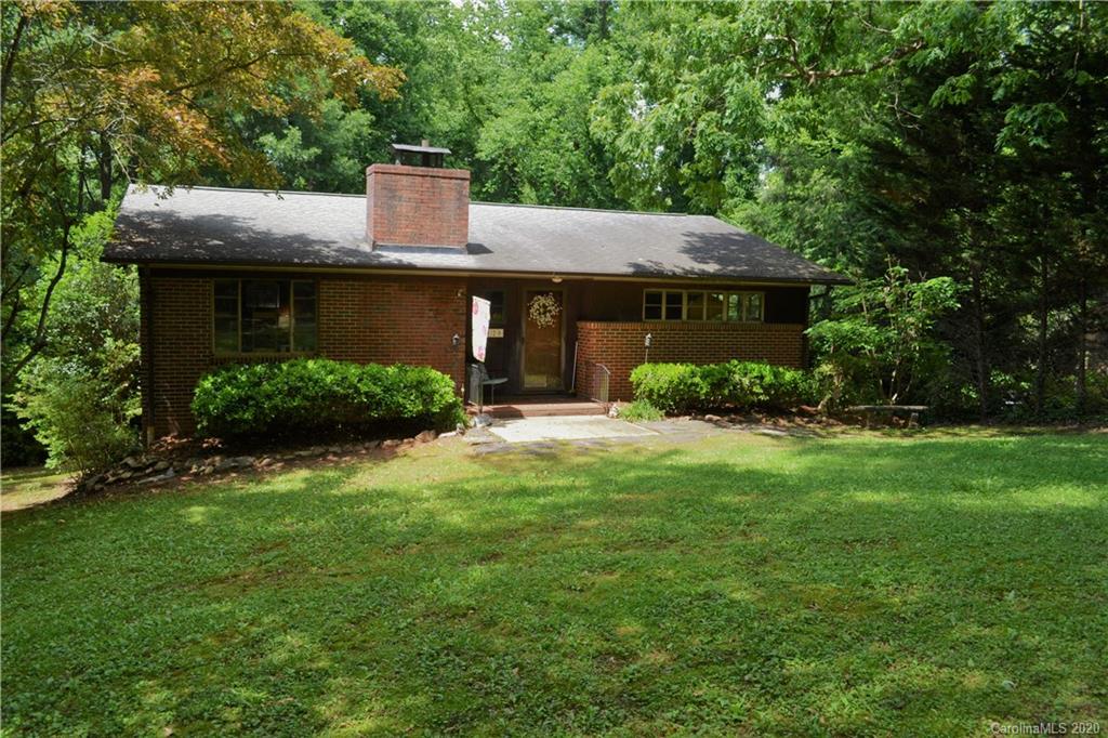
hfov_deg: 67.4
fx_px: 831
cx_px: 554
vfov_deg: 47.9
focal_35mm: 27
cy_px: 369
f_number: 5.6
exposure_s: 1/125
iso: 125
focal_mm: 18
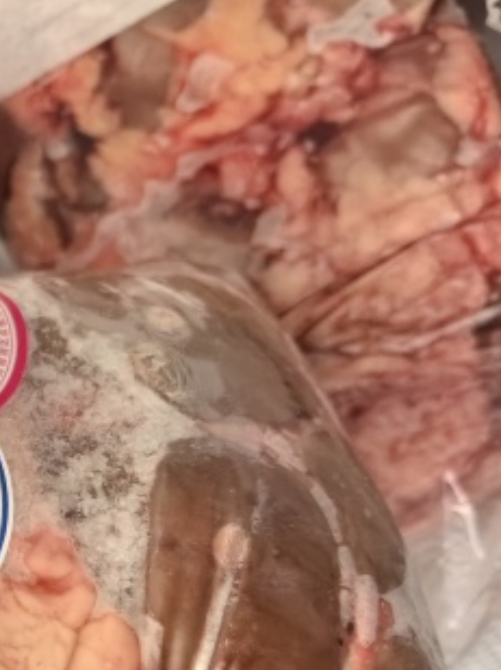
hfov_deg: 18.1
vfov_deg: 27.4
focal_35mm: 70
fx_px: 1354
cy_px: 510
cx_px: -297
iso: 640
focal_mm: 6.98
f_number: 2
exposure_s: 1/167
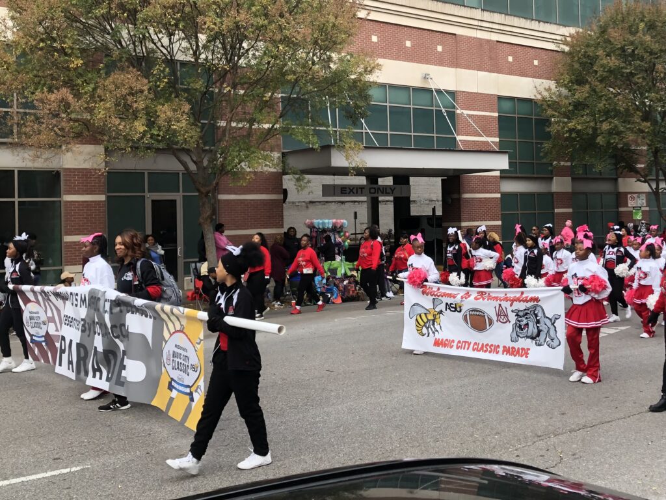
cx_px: 333
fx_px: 539
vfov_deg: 49.7
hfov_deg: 63.4
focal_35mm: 28
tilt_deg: +2.4
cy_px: 250
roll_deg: +2.0
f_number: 1.8
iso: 20
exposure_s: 1/124
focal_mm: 3.99
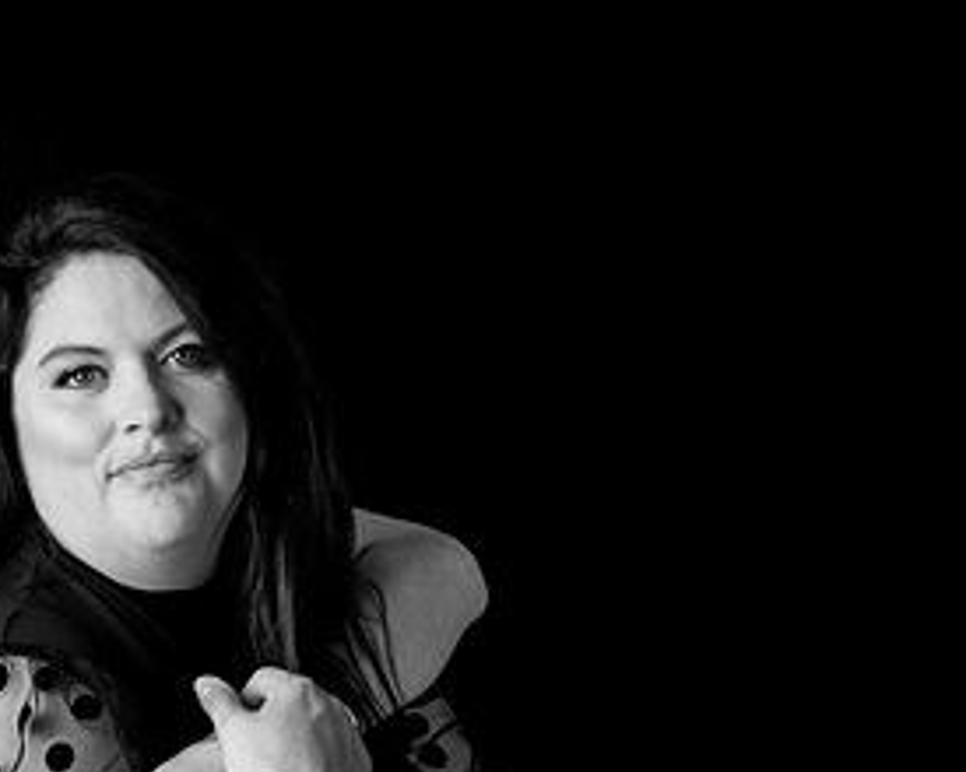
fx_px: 3631
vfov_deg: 12.1
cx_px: -314
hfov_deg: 14.5
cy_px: 631
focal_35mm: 127
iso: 320
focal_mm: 50
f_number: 4
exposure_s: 1/60
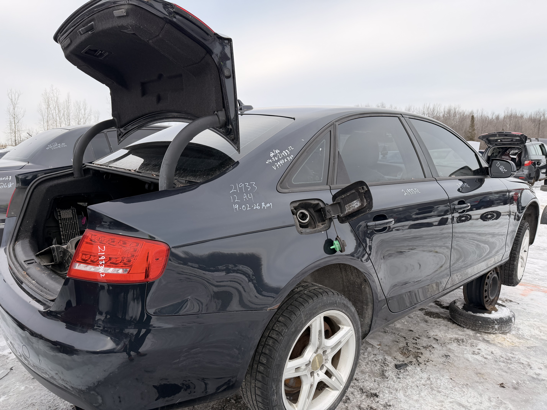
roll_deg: +0.8
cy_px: 205
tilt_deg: -6.8
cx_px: 274
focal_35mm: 24
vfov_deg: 56.8
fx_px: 379
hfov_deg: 71.6
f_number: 1.78
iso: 100
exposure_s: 1/1156
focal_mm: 6.76
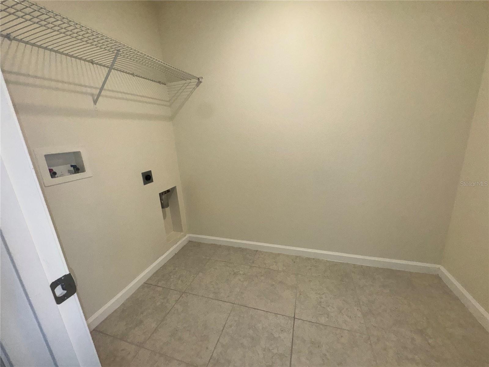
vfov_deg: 85.7
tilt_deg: -15.5
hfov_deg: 102.1
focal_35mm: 14
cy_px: 184
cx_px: 244
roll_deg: +3.4
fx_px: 198
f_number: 2.2
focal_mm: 2.22
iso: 125
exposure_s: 1/120
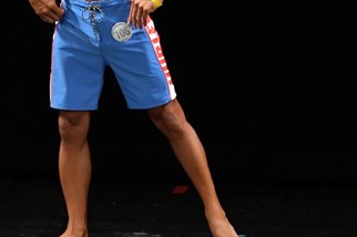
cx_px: 99
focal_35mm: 723
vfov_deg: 1.9
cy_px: 16
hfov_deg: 2.9
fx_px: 7162
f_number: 5.6
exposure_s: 1/400
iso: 3200
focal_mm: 200
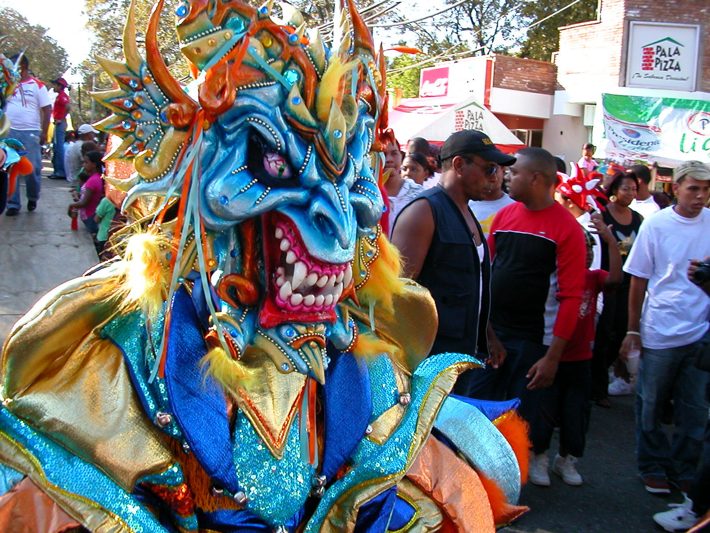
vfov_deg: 38.7
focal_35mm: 37
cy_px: 266
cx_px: 355
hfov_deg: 50.1
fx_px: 759
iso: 100
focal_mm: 5.6
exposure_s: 1/253
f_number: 2.7
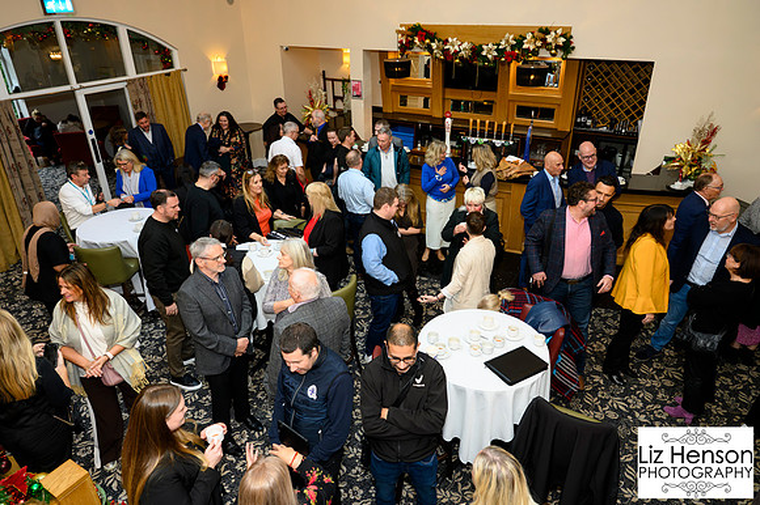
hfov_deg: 73.8
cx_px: 380
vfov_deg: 53.1
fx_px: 506
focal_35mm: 24
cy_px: 252
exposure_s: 1/160
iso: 1250
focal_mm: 24
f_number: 4
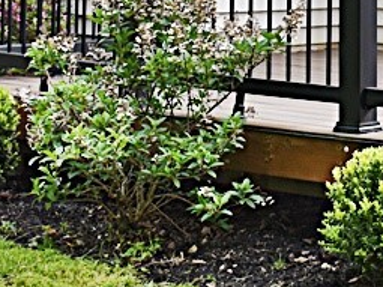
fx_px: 1603
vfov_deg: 10.0
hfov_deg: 12.8
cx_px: 601
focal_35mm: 145
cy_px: -82
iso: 280
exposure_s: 1/250
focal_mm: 25
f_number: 5.6
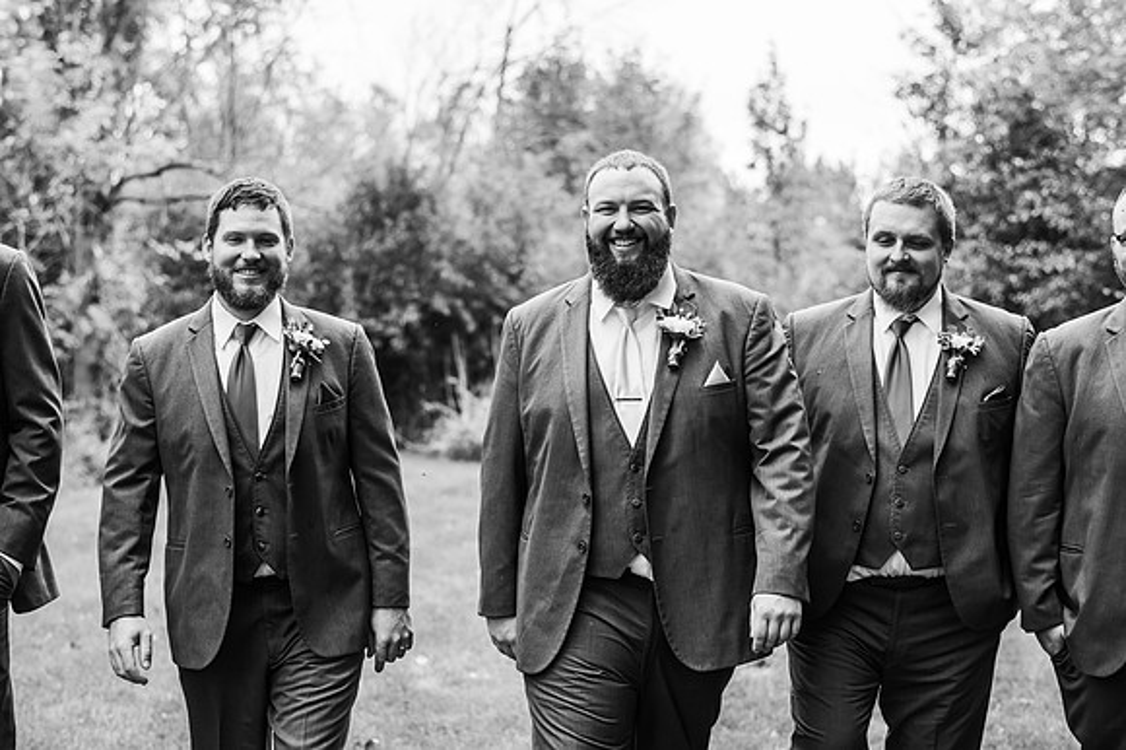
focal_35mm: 58
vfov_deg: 23.4
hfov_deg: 34.5
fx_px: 1813
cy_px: 375
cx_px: 563
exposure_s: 1/1000
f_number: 2.8
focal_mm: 58
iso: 500
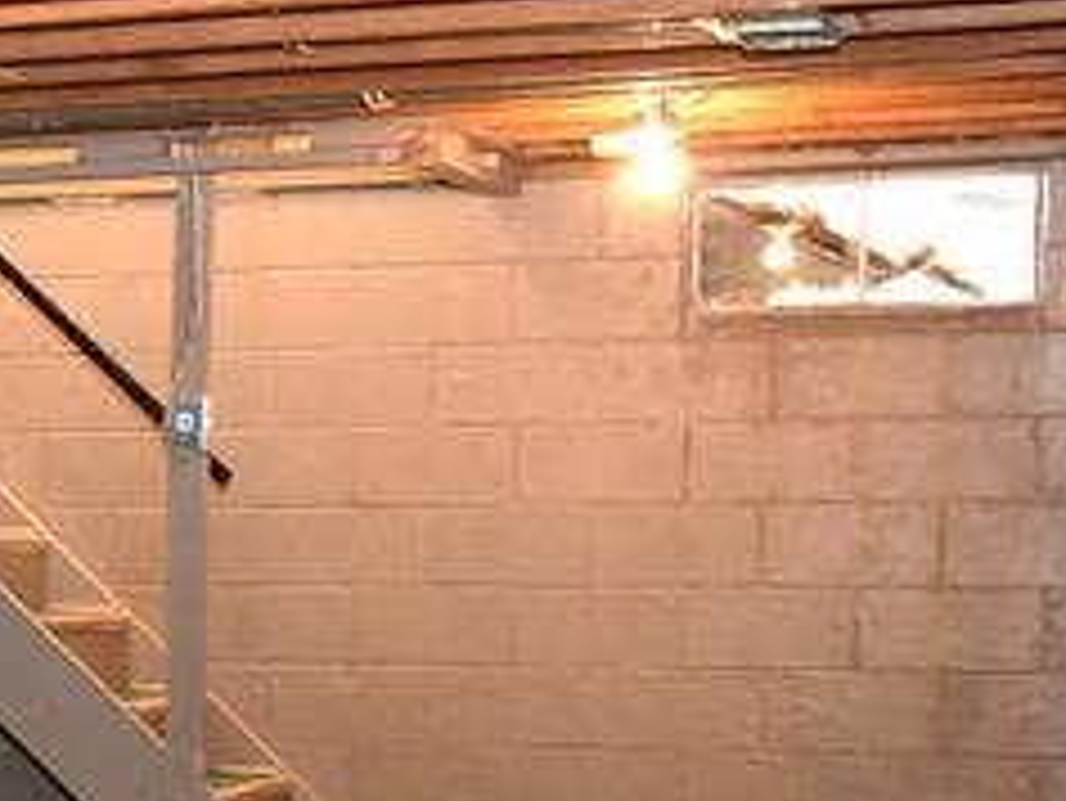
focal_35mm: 112
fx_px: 3451
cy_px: 720
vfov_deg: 13.1
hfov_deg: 15.9
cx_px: -585
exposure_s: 1/30
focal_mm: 18
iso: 1400
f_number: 4
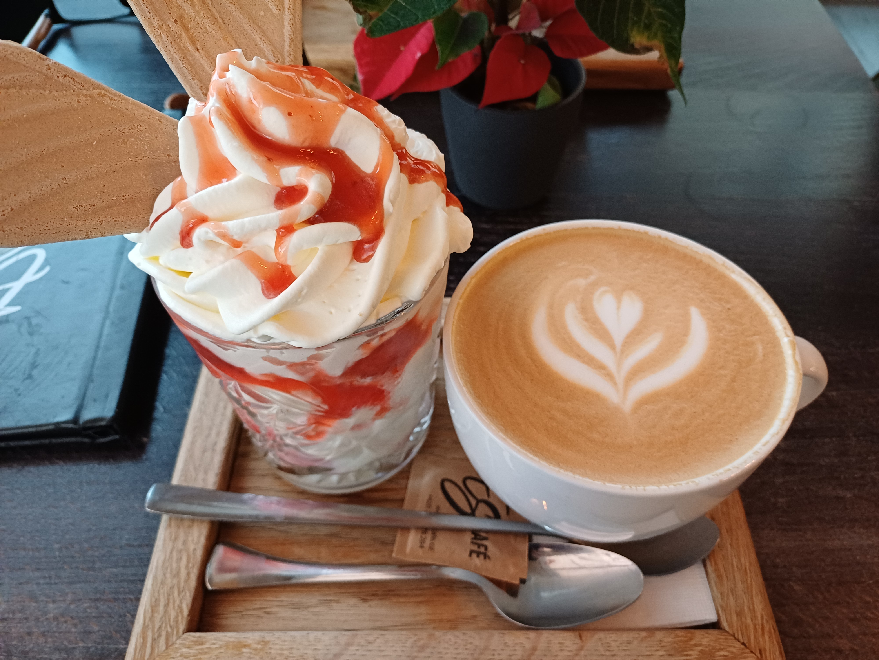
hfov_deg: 69.4
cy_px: 330
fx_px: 635
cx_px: 440
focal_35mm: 25
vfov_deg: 54.9
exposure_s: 1/50
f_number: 1.8
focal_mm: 4.65
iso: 400
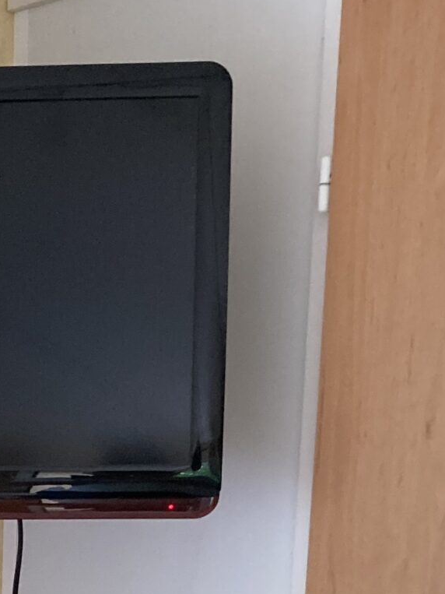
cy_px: 778
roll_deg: -1.4
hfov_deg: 15.2
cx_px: -71
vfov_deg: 19.2
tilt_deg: -8.0
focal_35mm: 94
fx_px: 1612
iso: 200
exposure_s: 1/60
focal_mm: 3.99
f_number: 1.8
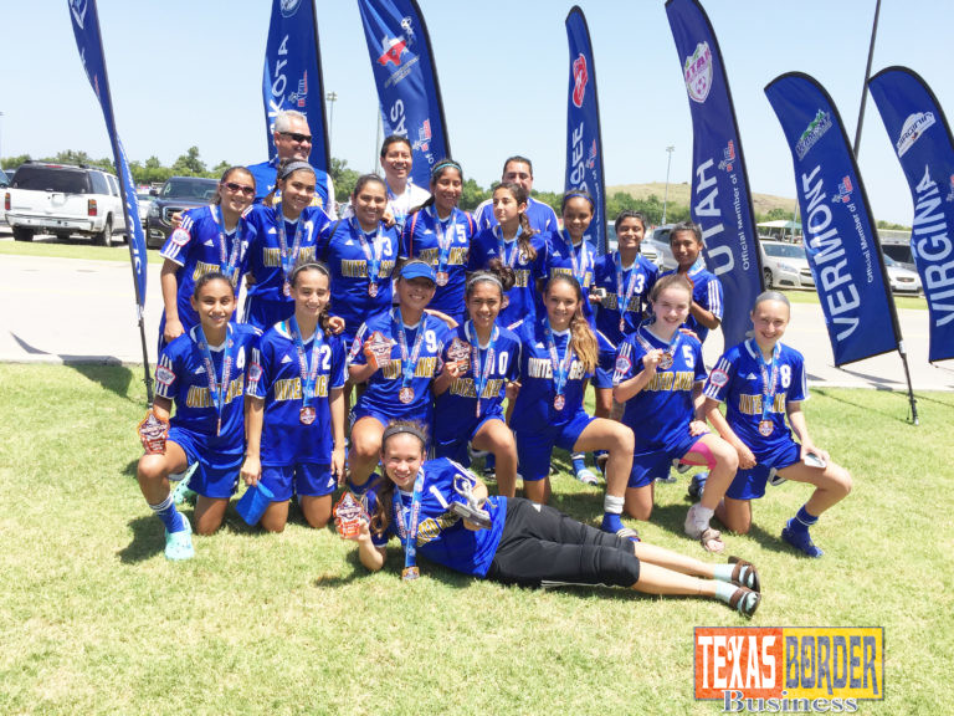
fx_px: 799
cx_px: 477
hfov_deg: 61.7
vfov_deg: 48.2
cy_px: 358
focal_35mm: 29
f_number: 2.2
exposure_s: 1/1464
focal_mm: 4.15
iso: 32
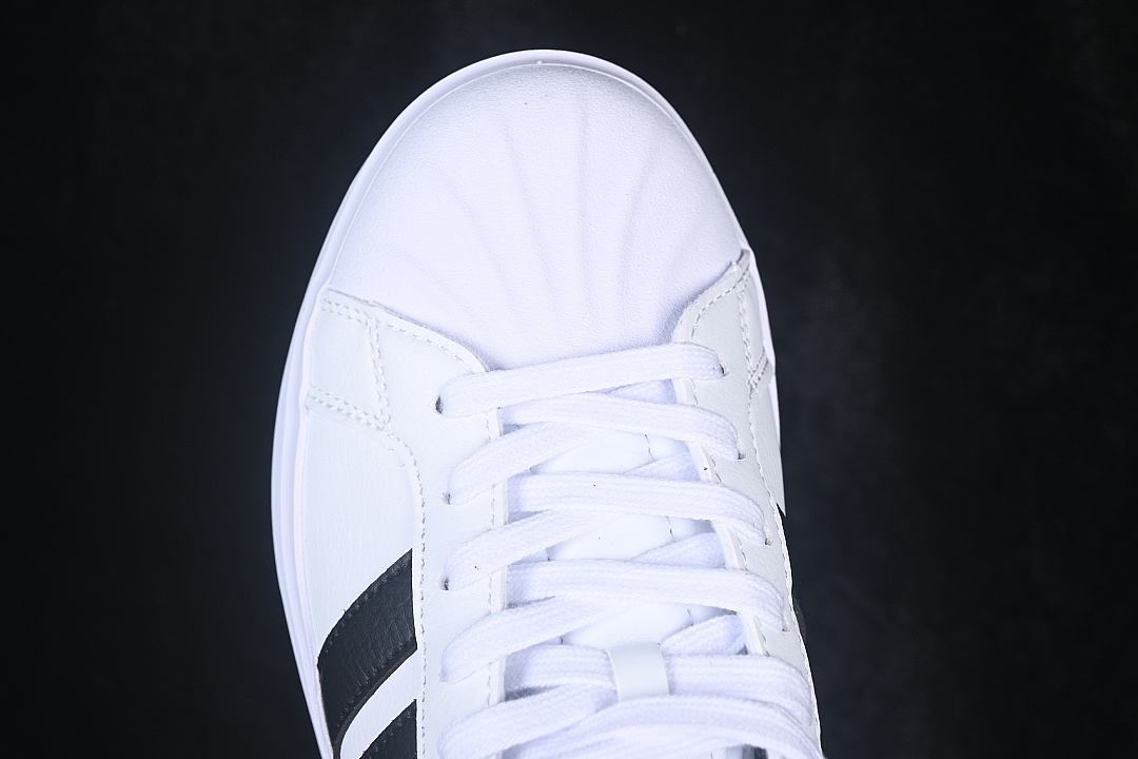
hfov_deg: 27.0
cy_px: 380
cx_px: 569
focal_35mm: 75
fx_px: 2371
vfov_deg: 18.2
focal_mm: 50
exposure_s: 1/100
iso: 160
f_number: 7.1
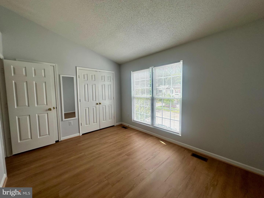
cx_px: 132
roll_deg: +0.9
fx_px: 107
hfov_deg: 102.1
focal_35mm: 14
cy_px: 99
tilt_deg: -2.7
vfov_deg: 85.7
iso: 40
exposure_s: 1/234
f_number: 2.2
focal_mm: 2.22
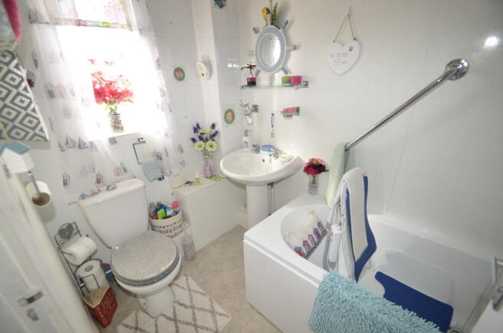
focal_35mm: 15
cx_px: 252
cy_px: 166
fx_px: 209
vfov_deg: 77.0
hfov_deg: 100.5
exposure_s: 1/60
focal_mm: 10
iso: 220
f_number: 4
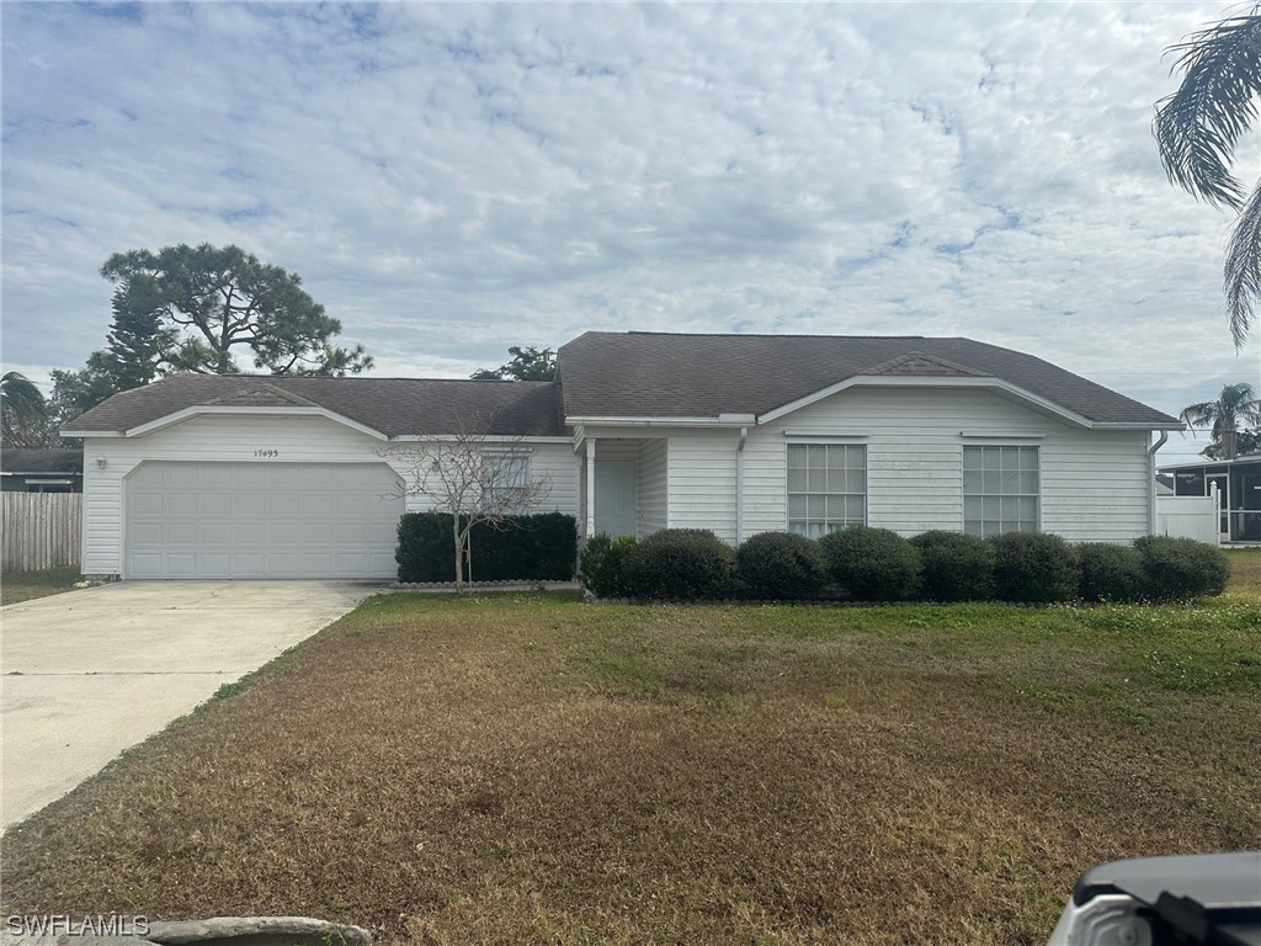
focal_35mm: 24
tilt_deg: +1.2
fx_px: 874
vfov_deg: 56.8
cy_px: 473
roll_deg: -0.3
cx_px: 630
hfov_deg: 71.6
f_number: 1.78
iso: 80
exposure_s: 1/8929
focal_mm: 6.86
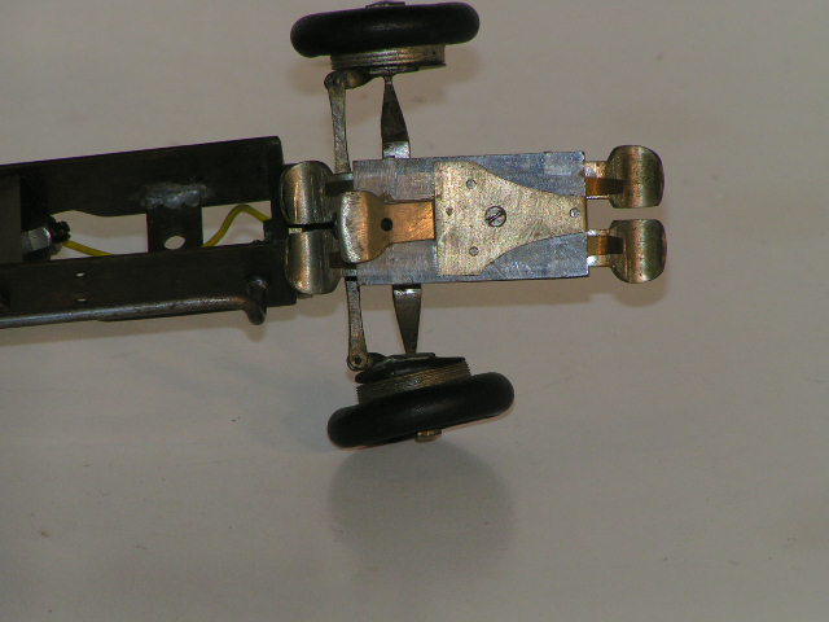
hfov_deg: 5.2
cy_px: 311
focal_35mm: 380
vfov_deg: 3.9
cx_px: 414
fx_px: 9100
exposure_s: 1/400
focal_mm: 58
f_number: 5.6
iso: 100
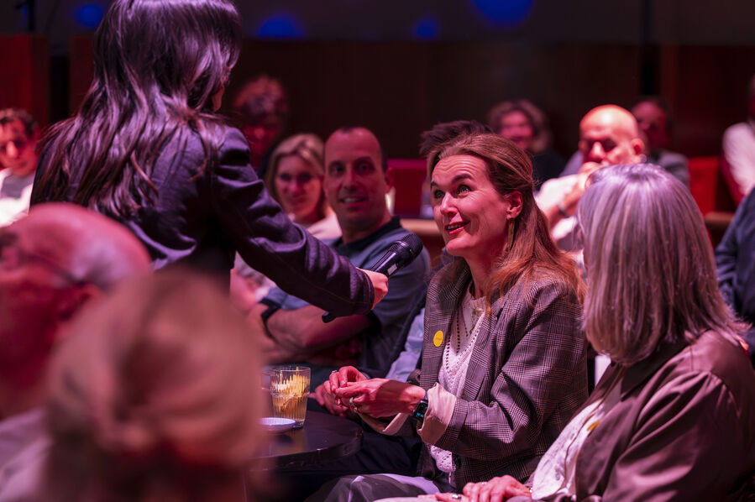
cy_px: 251
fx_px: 2305
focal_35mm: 110
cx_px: 378
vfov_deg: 12.4
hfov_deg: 18.6
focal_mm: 110
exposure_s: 1/125
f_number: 3.2
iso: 9000
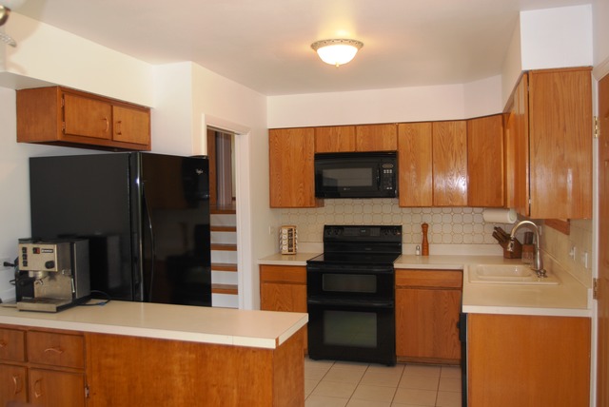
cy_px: 204
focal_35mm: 30
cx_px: 304
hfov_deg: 61.9
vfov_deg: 43.7
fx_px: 508
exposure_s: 1/60
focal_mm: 20
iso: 200
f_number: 3.5
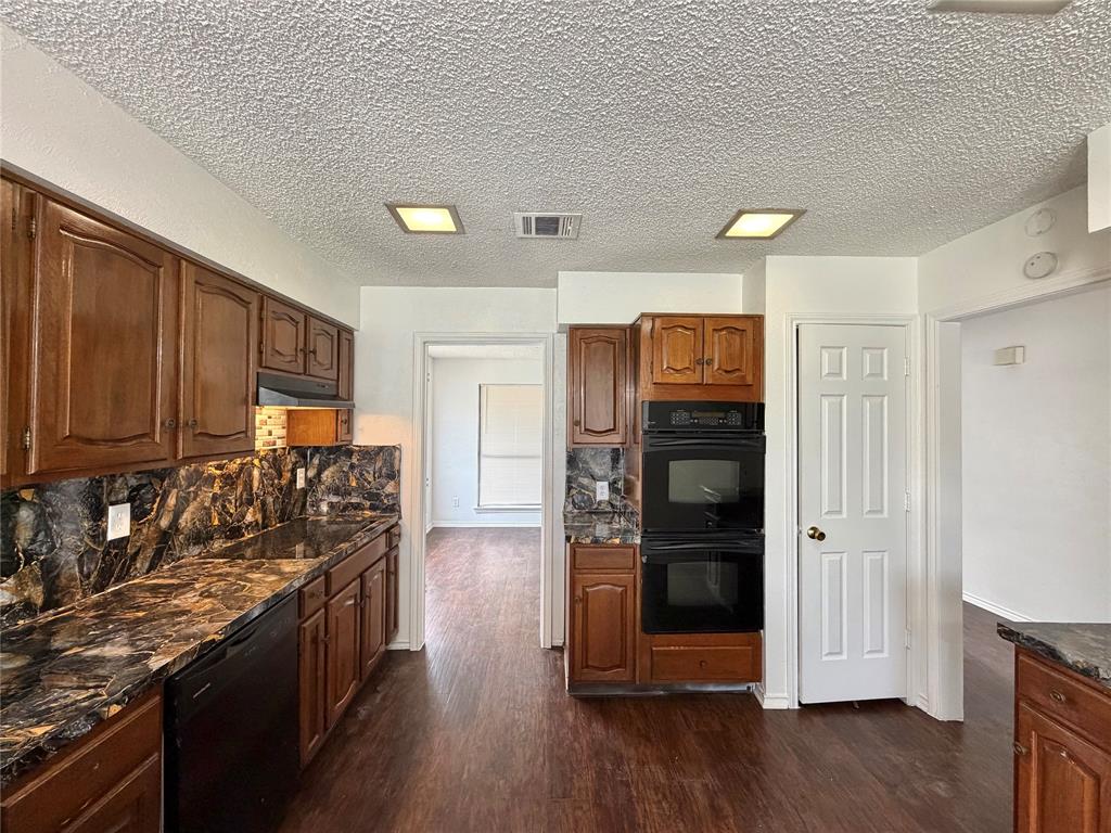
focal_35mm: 14
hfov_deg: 102.1
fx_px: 449
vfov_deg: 85.7
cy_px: 416
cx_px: 556
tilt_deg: +0.6
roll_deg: -0.9
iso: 250
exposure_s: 1/60
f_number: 2.2
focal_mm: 2.22
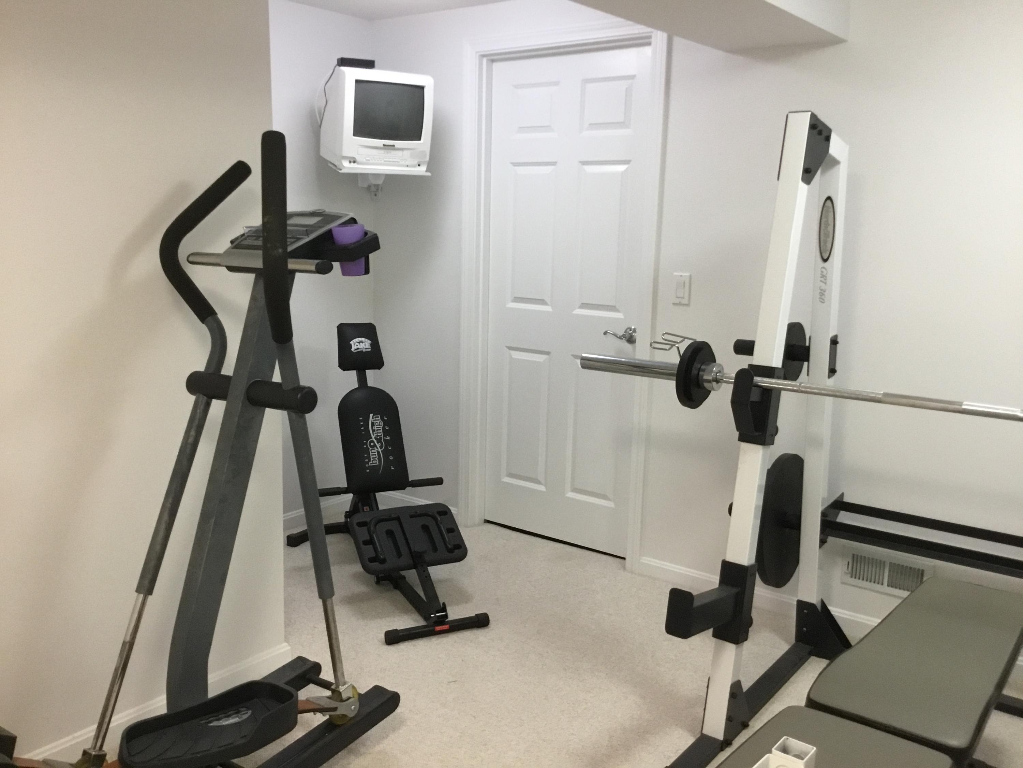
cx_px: 512
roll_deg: -1.4
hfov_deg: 58.4
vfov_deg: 45.4
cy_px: 384
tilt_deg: -10.9
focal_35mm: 31
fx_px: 916
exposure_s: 1/30
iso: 125
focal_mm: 3.3
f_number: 2.4
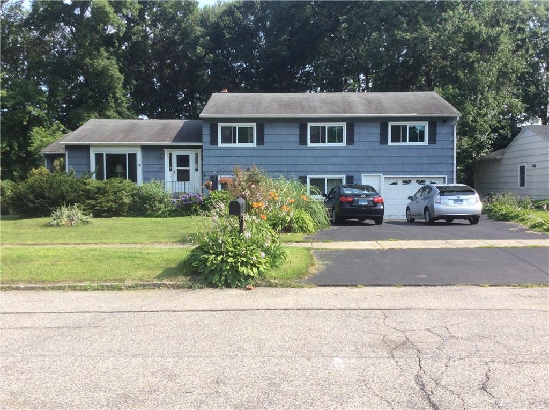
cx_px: 274
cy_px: 205
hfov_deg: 56.9
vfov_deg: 44.0
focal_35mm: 32
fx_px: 507
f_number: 2.4
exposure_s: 1/773
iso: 32
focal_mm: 3.3
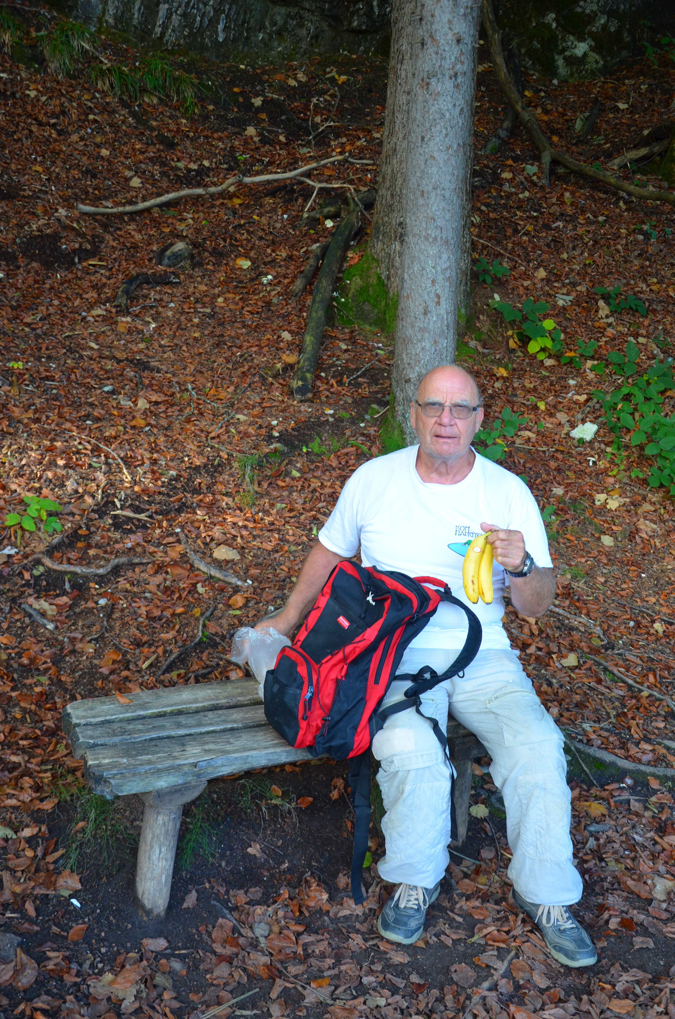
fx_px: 1059
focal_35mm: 38
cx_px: 338
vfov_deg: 51.4
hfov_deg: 35.3
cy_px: 510
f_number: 5
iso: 400
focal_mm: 25
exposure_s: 1/100
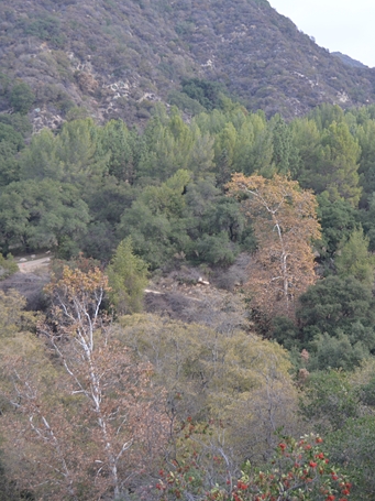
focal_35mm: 62
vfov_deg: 31.2
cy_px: 254
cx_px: 262
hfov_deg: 23.5
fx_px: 896
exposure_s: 1/320
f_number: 4
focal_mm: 28
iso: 200
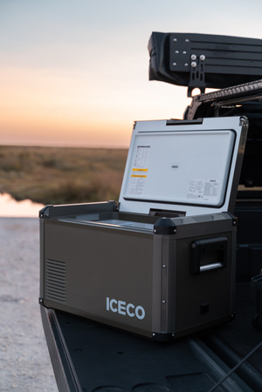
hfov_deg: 26.0
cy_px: 196
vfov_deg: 38.2
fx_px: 568
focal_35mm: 52
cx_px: 131
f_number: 2.8
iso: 800
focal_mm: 52
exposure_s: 1/60
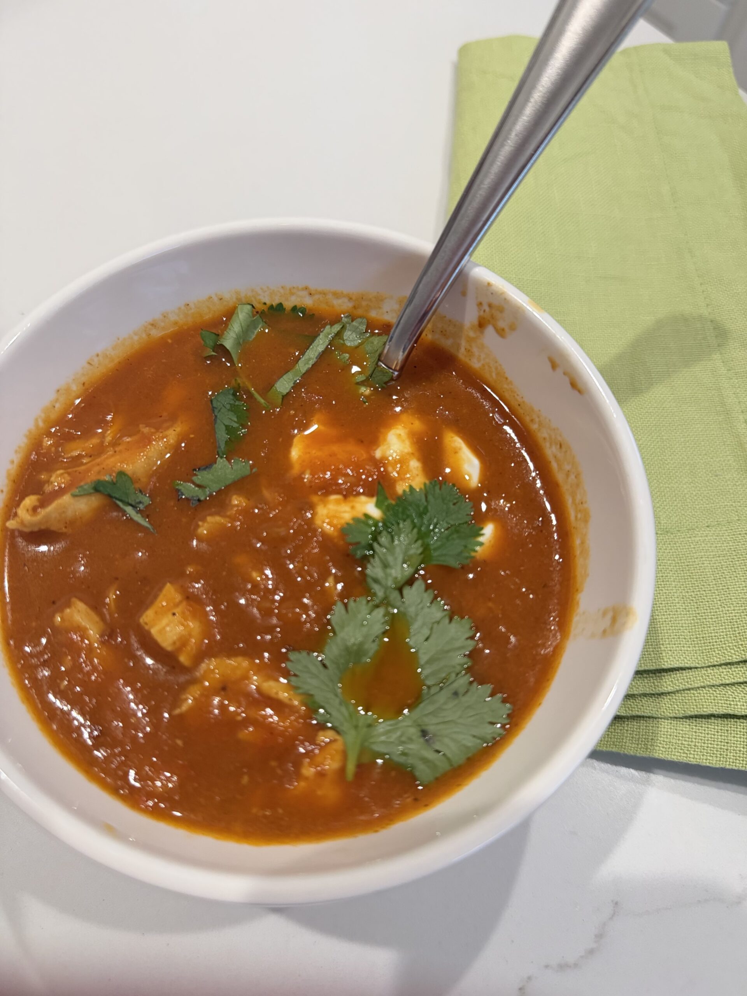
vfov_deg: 71.6
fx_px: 691
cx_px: 374
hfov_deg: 56.8
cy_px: 498
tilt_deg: -65.4
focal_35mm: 24
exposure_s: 1/60
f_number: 1.78
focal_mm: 6.76
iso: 500
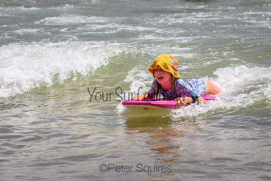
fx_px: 4140
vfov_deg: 2.5
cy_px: 80
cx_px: 128
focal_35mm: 550
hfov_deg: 3.7
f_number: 5.6
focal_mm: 400
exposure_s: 1/2000
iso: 180
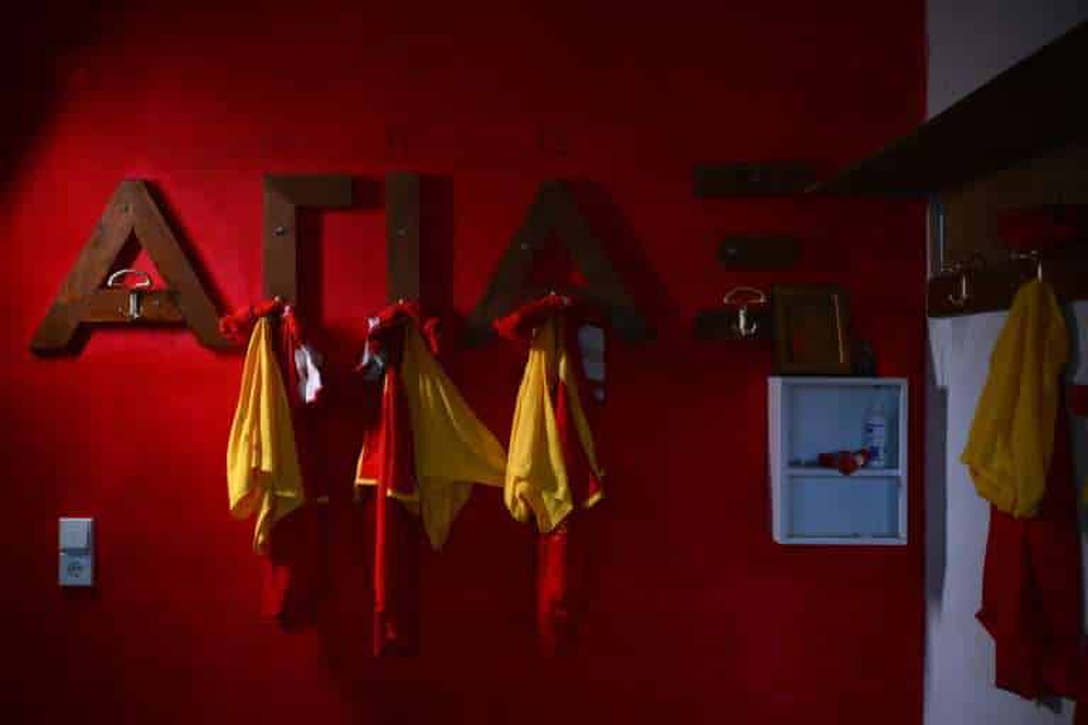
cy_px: 362
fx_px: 1118
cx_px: 544
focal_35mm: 37
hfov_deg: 51.9
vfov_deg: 35.9
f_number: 3.5
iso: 6400
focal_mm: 37
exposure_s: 1/200
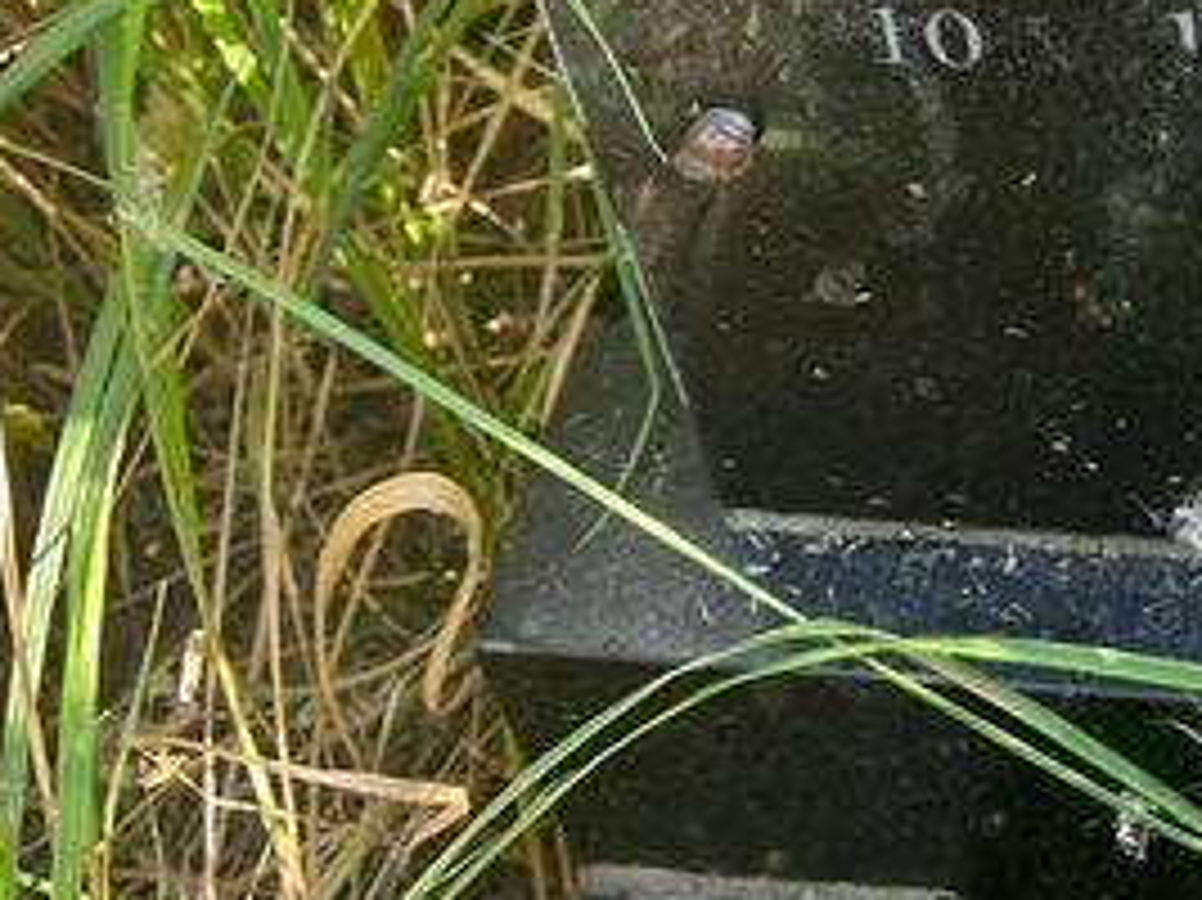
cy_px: -4
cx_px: 1504
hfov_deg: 22.7
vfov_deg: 18.4
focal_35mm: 78
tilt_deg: -50.4
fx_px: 2707
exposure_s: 1/121
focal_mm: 5.7
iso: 80
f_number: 1.5
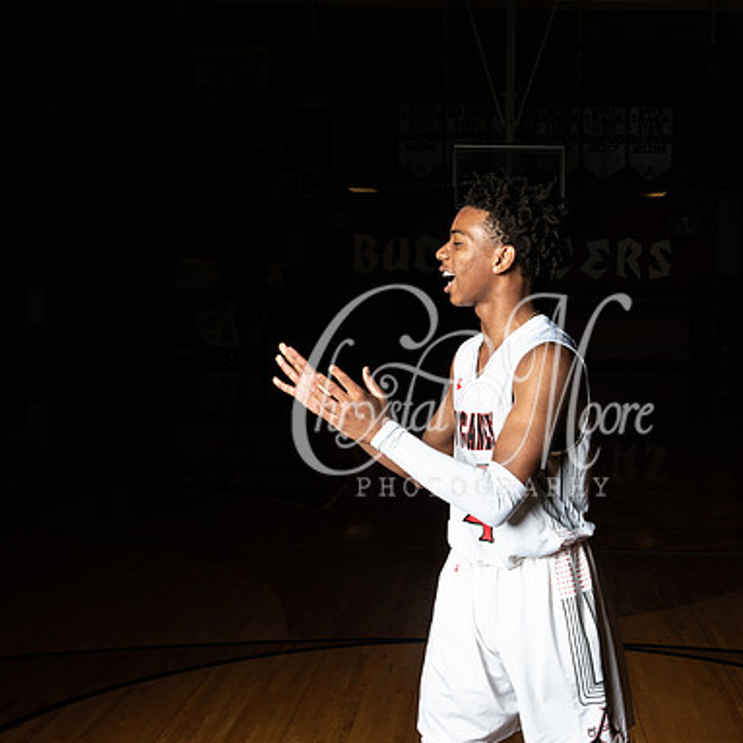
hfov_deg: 29.3
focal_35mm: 58
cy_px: 372
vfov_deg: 29.6
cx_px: 504
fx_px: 1408
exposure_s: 1/200
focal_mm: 45
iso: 320
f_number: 14
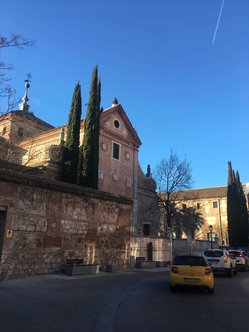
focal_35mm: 29
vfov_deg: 61.7
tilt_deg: +17.9
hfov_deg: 48.2
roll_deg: -1.3
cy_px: 166
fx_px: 278
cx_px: 124
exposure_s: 1/413
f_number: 2.2
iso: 25
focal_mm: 4.15
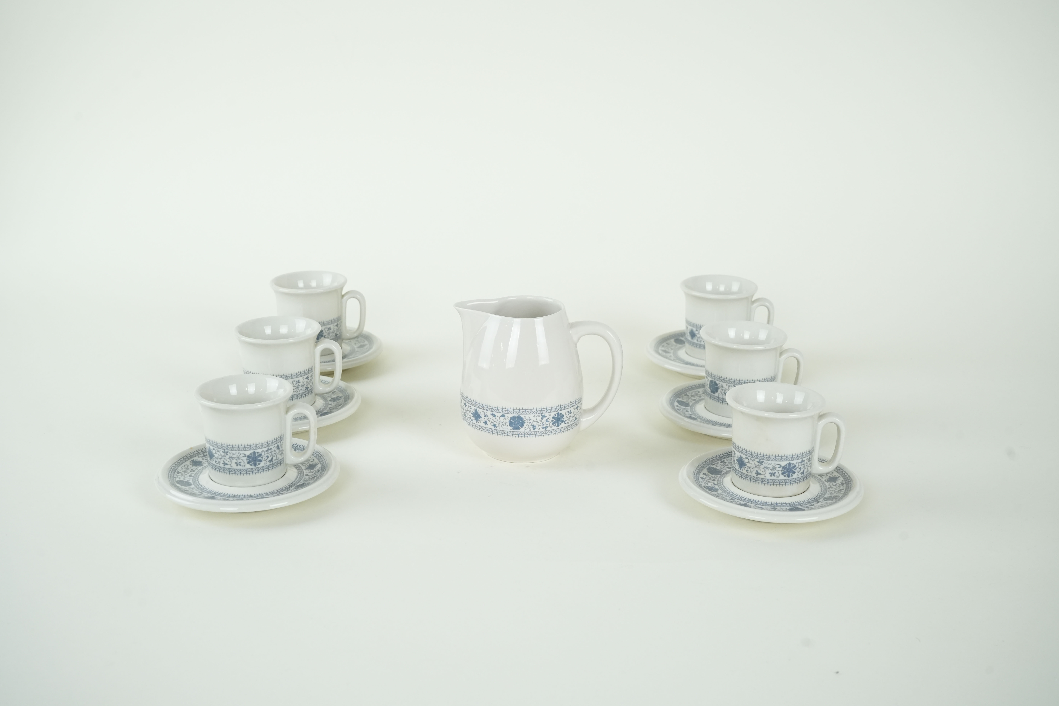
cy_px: 353
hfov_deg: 42.7
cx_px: 530
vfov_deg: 29.2
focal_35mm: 46
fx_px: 1353
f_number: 9
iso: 2500
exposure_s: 1/80
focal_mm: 46
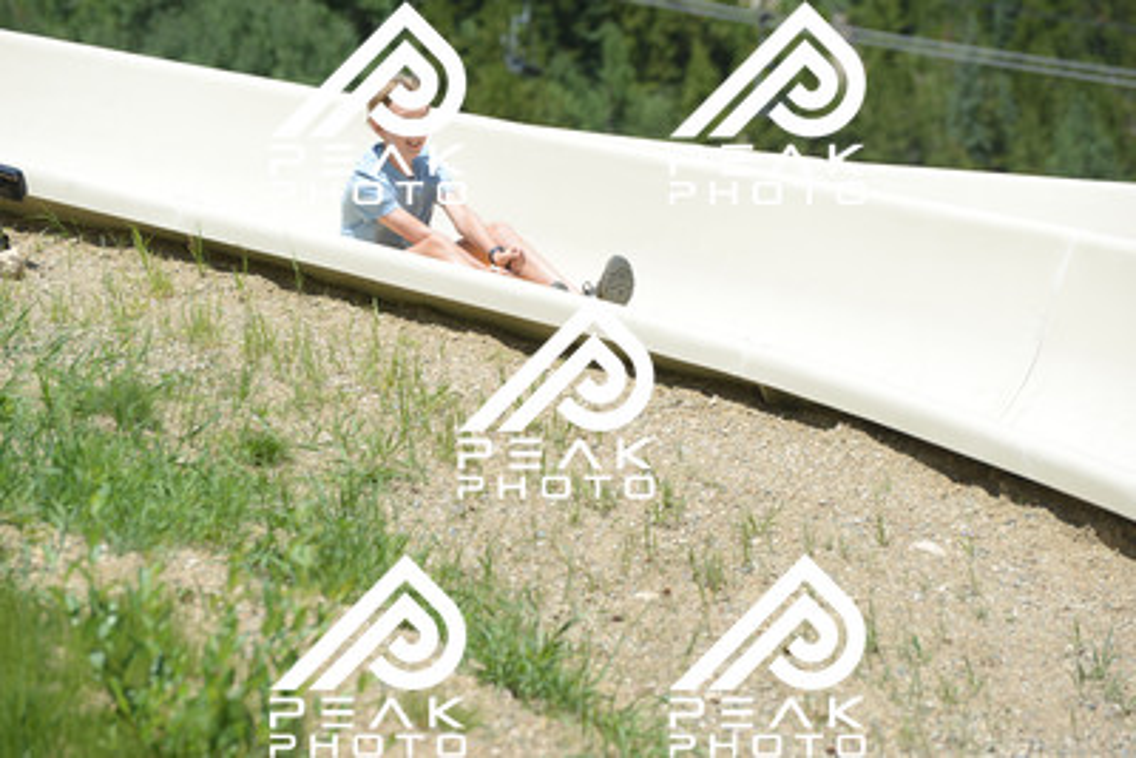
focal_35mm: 195
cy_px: 379
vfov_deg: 7.0
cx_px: 568
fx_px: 6155
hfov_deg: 10.5
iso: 450
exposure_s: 1/1250
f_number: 6.3
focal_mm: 195
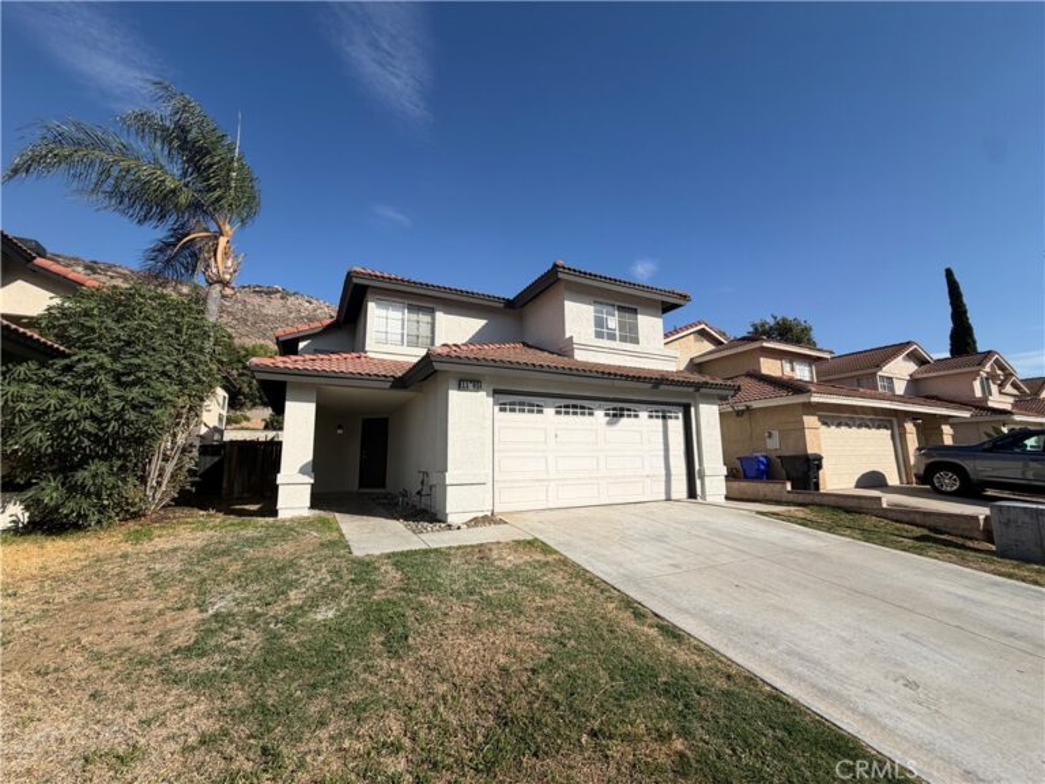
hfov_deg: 102.1
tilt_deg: +9.6
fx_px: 423
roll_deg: +1.1
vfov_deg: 85.7
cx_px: 522
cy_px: 392
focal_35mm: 14
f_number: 2.2
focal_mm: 2.22
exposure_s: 1/1001
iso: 20
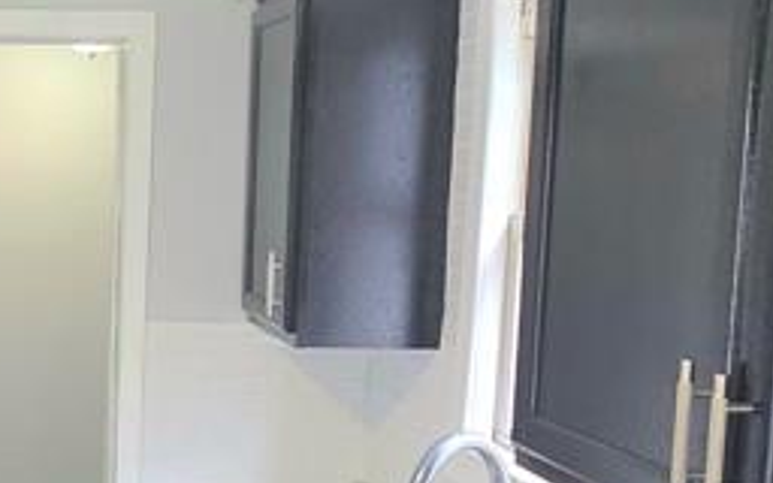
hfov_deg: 32.9
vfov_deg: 23.4
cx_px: -48
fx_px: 1159
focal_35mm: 55
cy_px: 325
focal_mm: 2.2
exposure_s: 1/60.2
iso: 160
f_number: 1.9
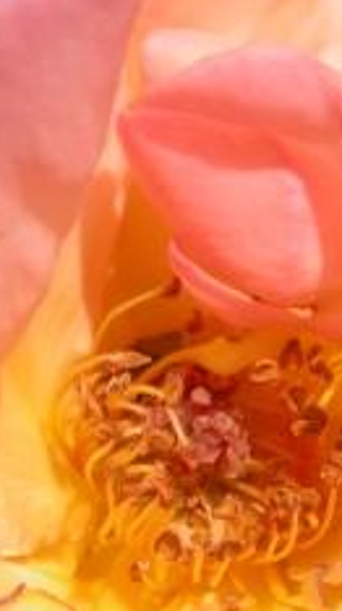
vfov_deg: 10.3
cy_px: 332
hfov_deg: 5.8
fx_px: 3382
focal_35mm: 209
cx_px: 110
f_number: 6.5
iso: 100
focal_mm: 25.4
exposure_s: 1/626
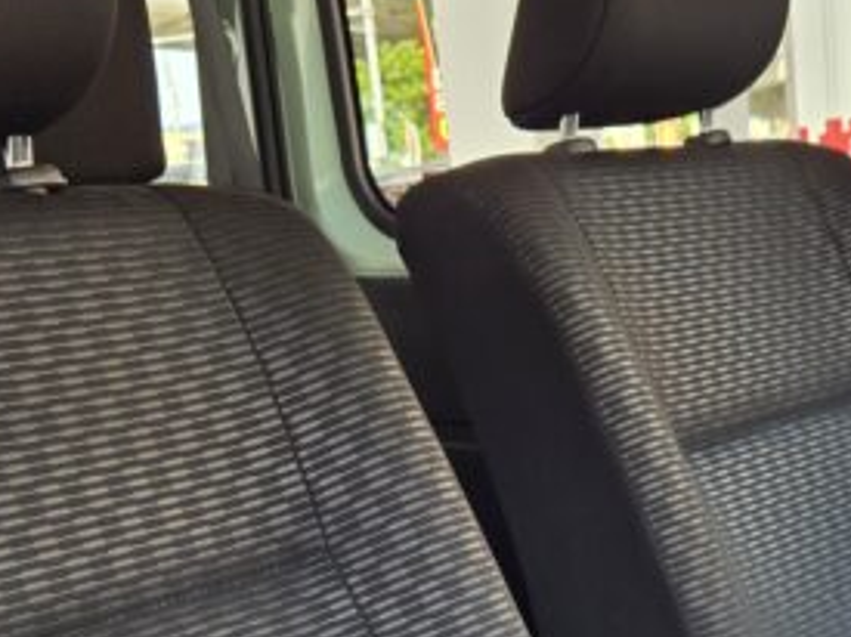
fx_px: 1646
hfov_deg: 28.5
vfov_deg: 21.1
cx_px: 653
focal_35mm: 67
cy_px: 643
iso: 64
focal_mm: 5.4
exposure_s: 1/180
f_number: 1.8
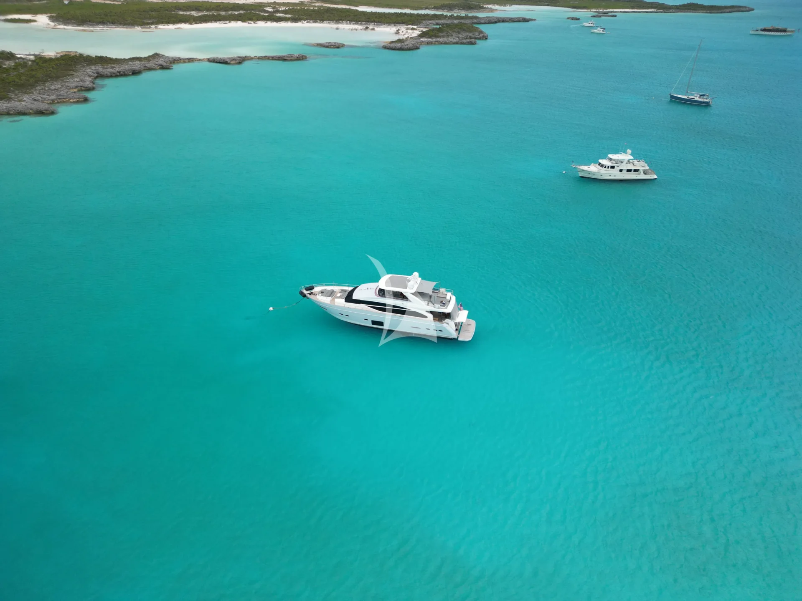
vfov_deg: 56.8
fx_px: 556
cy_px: 300
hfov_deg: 71.6
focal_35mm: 24
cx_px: 401
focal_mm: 6.72
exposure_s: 1/640
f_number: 1.7
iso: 200
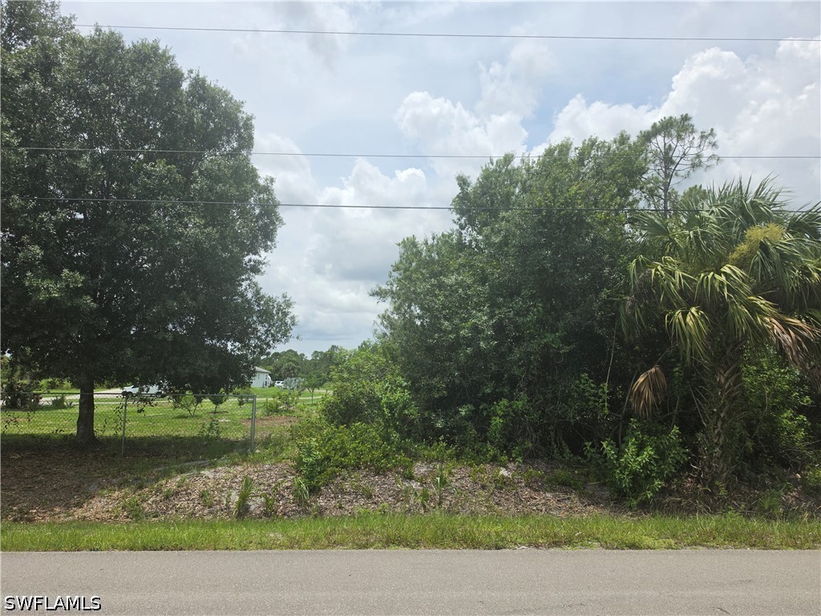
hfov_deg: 73.9
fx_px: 545
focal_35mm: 23
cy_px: 308
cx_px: 410
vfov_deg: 58.9
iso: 50
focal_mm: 6.5
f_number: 1.4
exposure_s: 1/7939
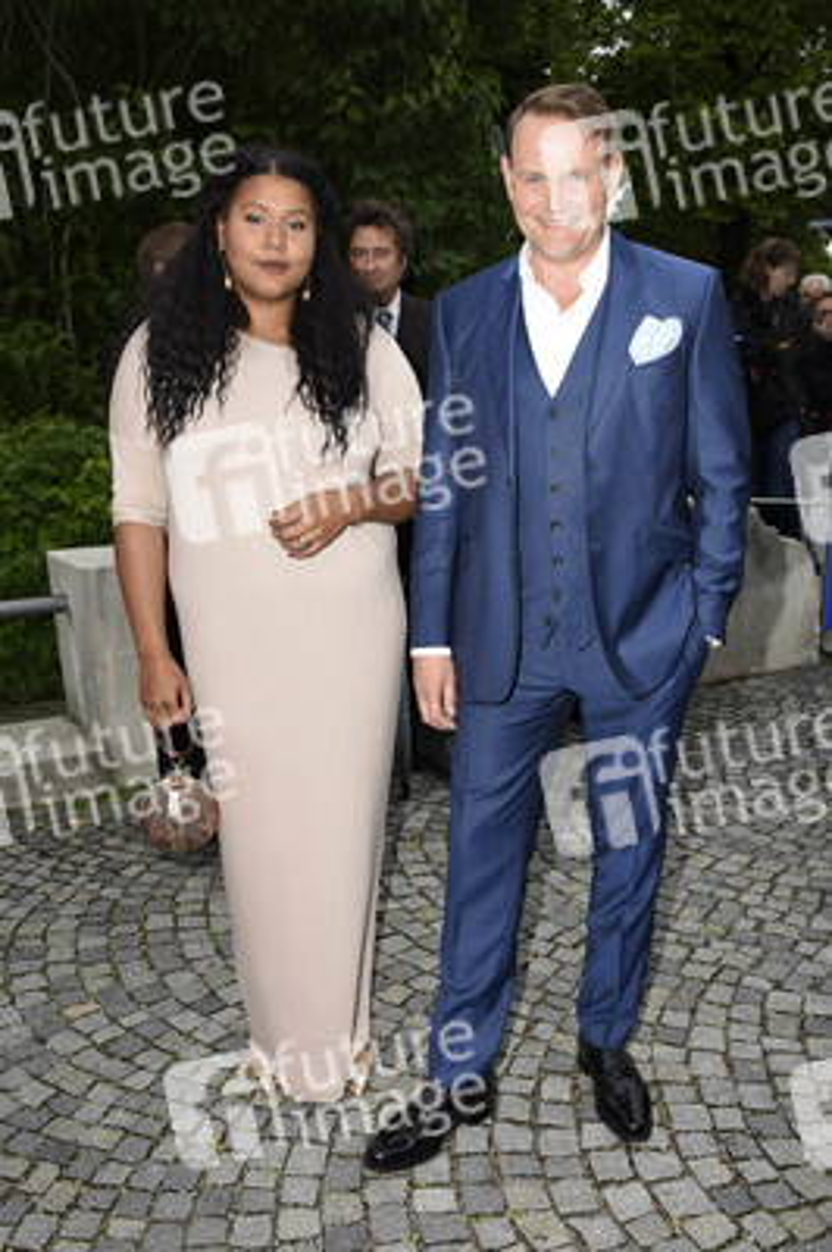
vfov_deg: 53.2
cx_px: 416
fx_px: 1250
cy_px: 626
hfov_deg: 36.8
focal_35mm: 36
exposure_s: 1/60
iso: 400
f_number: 5.6
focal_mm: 24
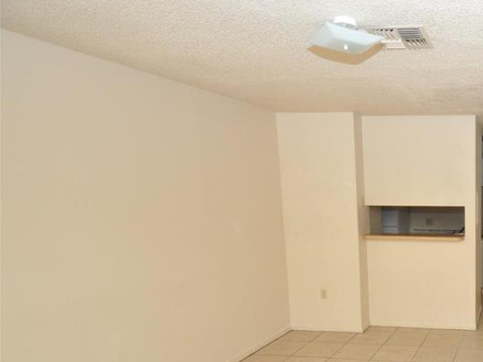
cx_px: 468
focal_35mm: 28
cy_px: 263
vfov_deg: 48.2
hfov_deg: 52.3
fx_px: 391
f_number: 4
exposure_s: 1/60
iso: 800
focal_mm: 10
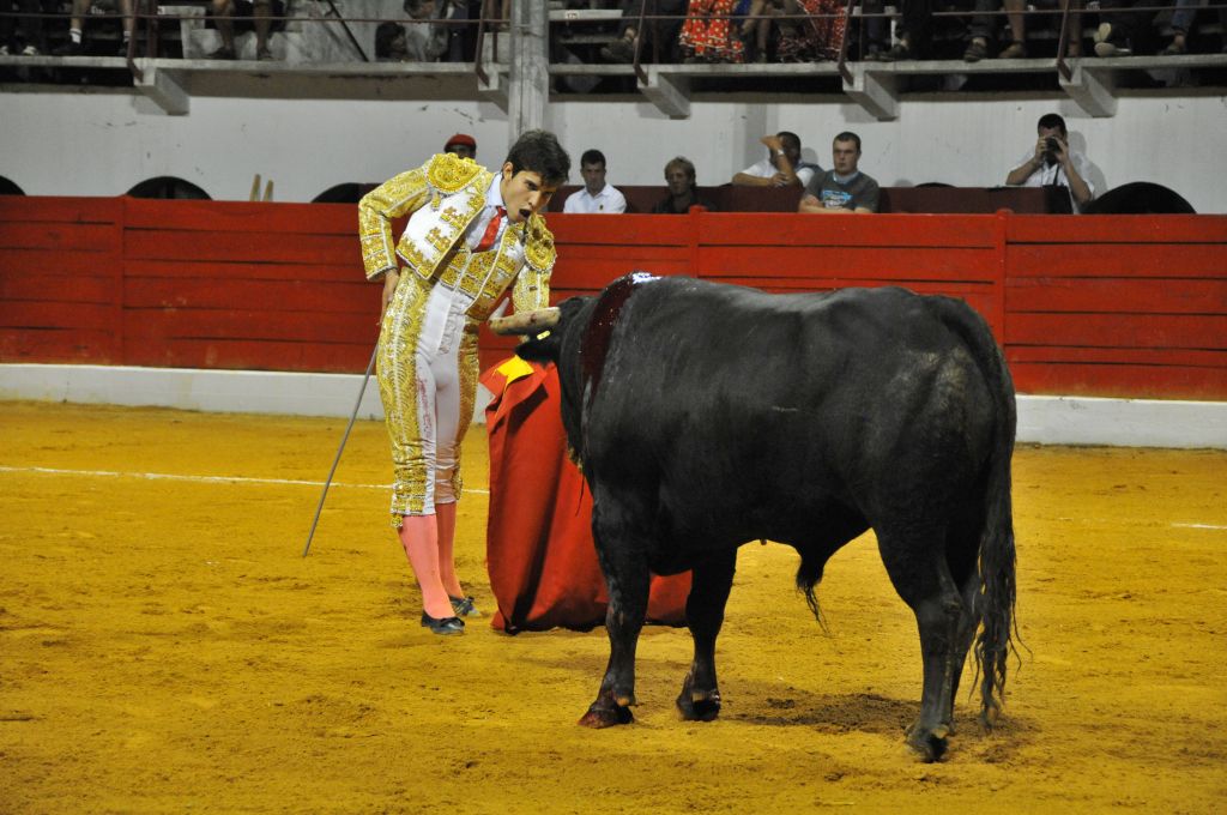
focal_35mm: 142
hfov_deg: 14.4
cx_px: 614
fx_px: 4851
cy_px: 408
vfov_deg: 9.6
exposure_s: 1/90
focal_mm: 95
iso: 1600
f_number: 5.3
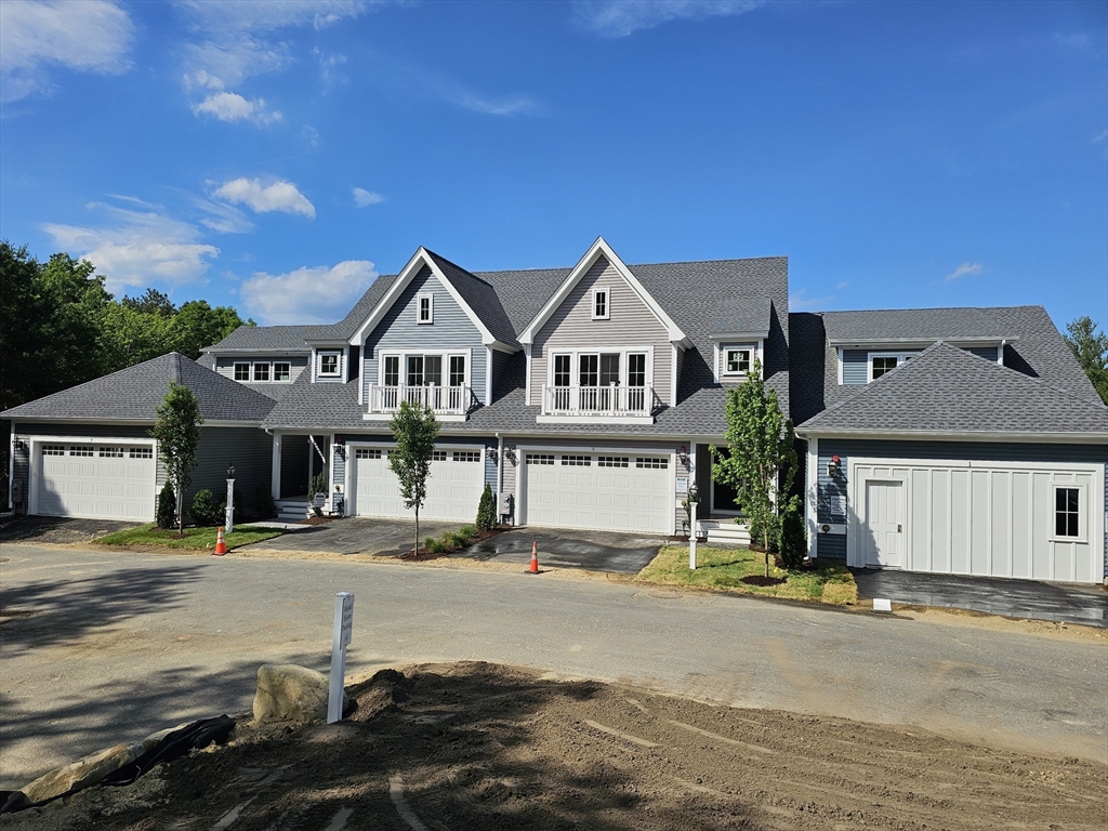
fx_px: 736
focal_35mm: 23
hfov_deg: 73.9
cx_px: 554
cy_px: 416
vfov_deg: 58.9
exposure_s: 1/1199
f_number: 1.7
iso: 10
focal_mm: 6.3
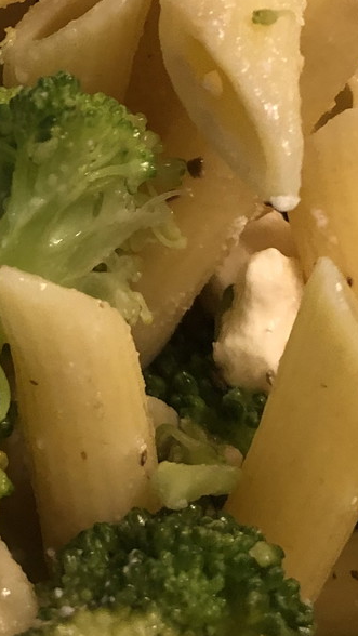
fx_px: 1400
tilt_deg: -62.3
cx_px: -106
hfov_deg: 14.0
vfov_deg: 24.5
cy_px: 14
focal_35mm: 83
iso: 80
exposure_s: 1/15
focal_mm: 4
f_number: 1.8
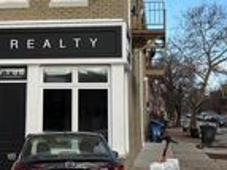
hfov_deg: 23.0
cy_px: 18
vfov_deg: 17.3
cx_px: 52
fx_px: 550
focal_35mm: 84
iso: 80
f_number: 1.78
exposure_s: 1/3021
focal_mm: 6.76
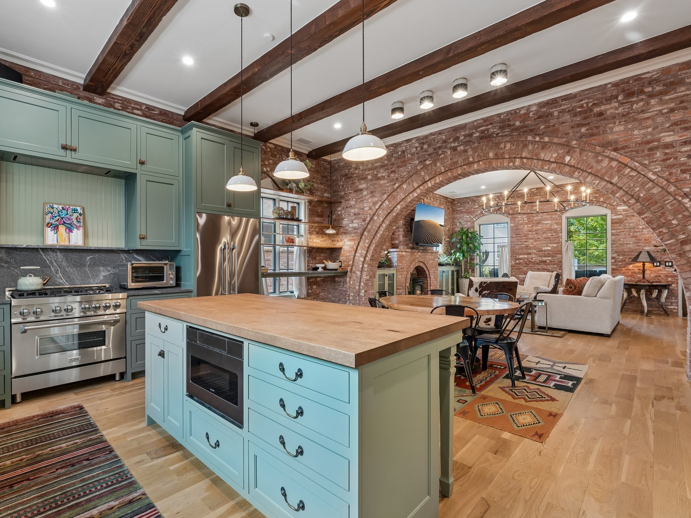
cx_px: 299
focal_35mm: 17
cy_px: 262
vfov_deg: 74.7
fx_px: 339
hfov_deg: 90.5
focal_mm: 10
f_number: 8
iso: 200
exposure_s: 1/20
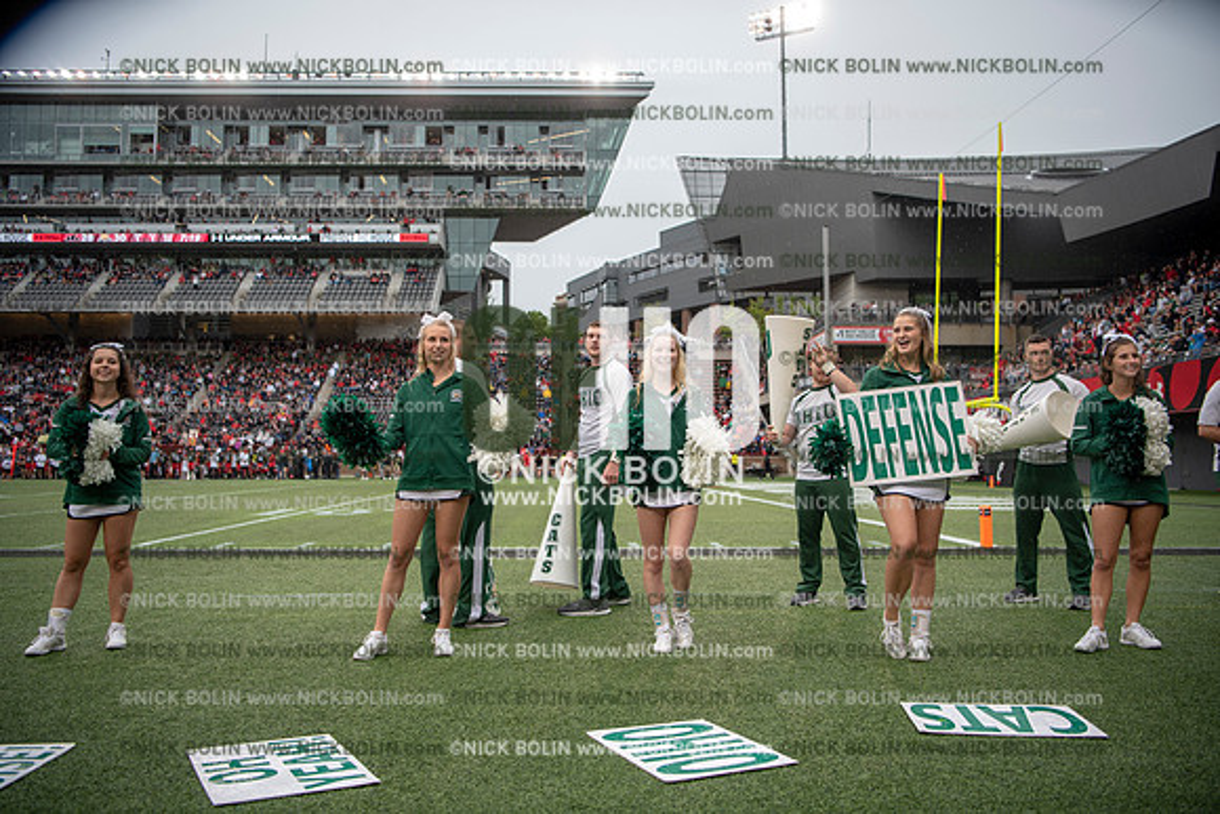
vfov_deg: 41.1
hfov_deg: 58.7
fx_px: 1085
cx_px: 610
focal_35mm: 32
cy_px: 407
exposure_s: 1/800
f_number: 2.8
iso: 250
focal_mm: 32
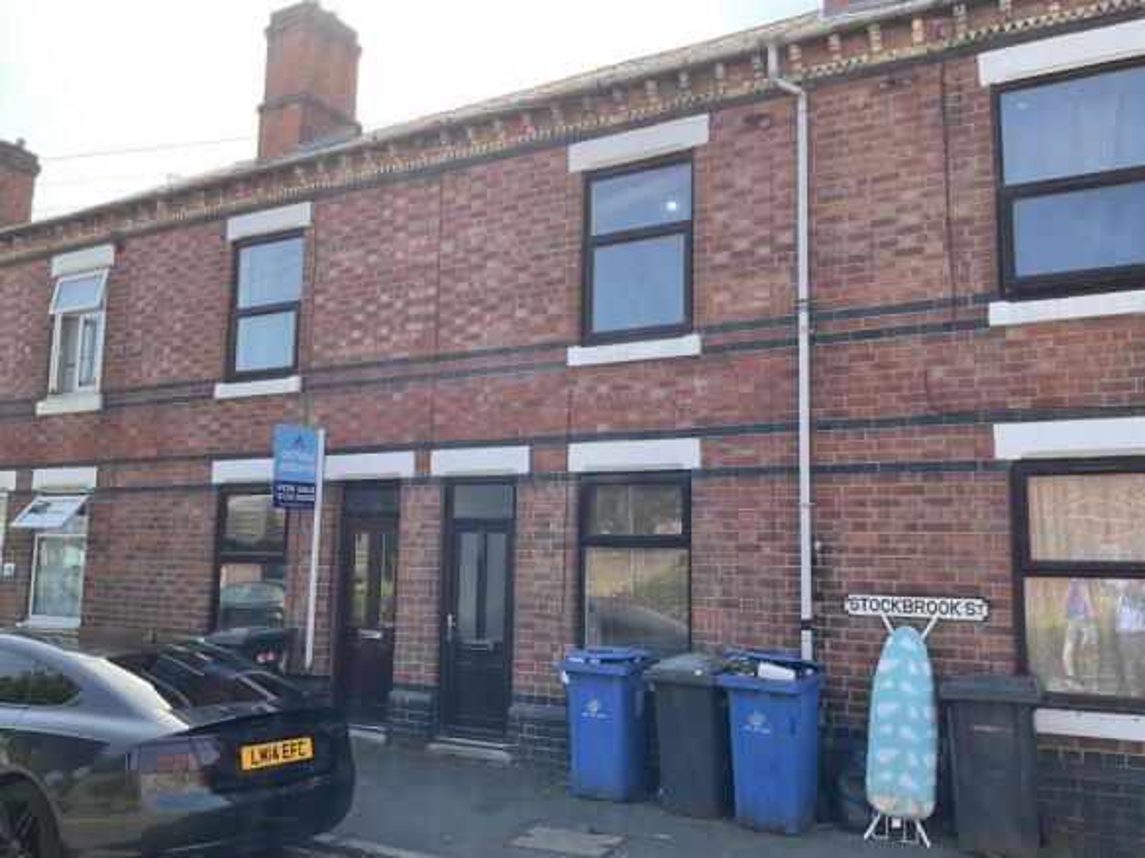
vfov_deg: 48.2
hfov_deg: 61.7
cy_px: 429
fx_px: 959
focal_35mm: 29
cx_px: 572
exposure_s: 1/370
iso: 16
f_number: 1.8
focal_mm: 3
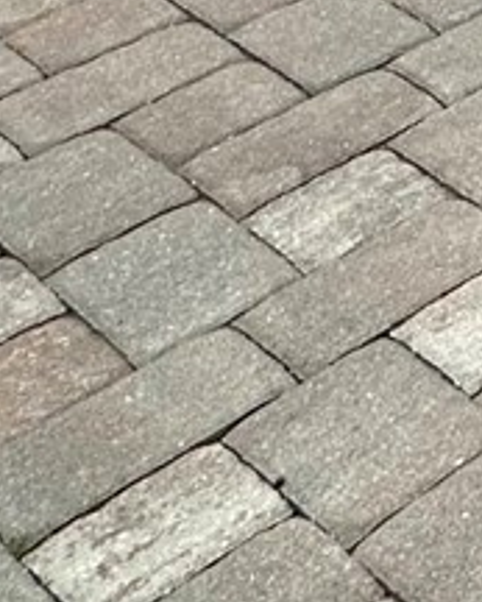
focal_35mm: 101
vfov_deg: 13.6
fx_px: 1800
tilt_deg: -5.7
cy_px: -858
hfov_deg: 10.0
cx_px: 1555
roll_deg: -1.4
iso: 50
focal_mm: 2.22
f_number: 2.2
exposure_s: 1/2020
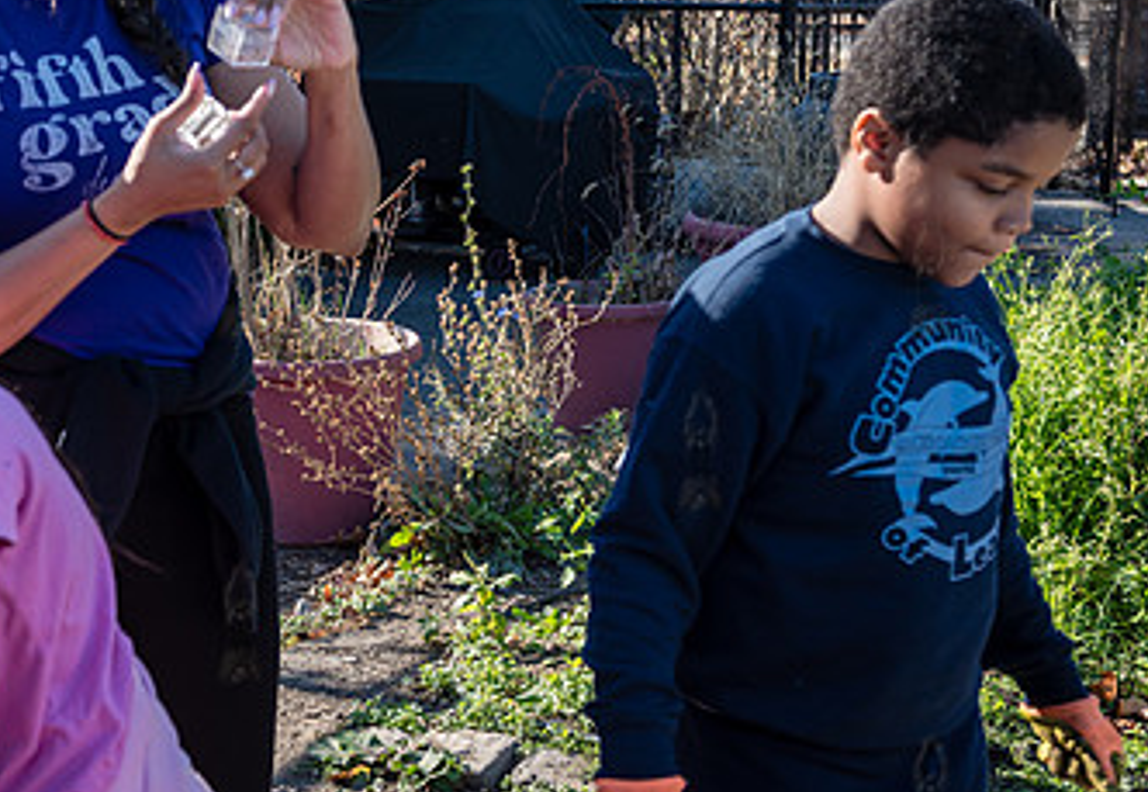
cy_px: 303
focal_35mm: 63
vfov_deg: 22.0
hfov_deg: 30.8
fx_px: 2031
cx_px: 240
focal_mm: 34
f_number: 4
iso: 100
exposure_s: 1/320
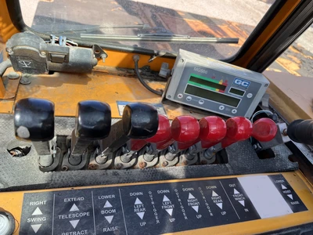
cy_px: 118
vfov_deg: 53.1
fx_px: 235
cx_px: 156
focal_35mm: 26
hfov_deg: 67.3
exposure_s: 1/539
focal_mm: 5.1
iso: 50
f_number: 1.6
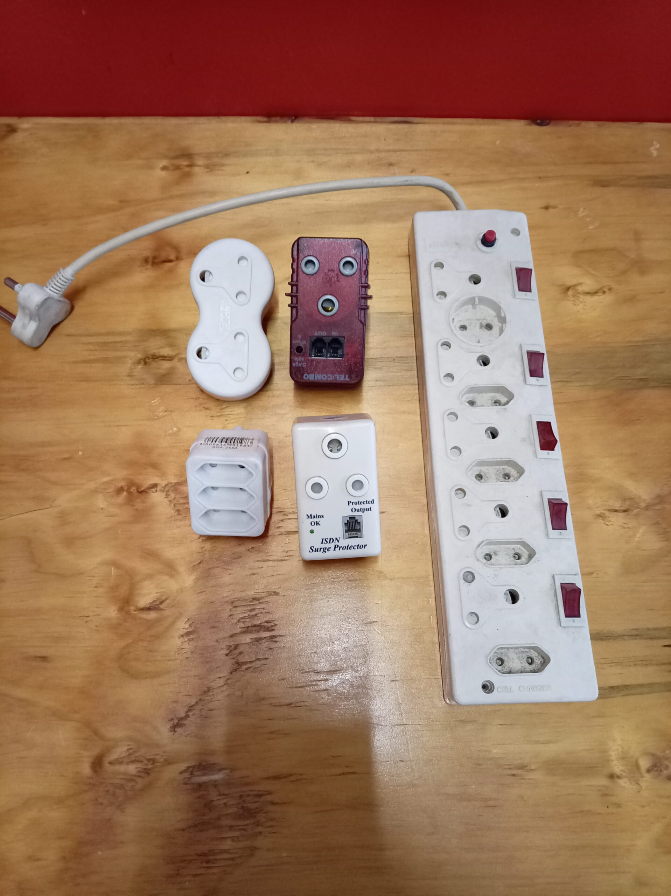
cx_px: 336
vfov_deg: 69.4
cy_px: 448
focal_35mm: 25
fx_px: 647
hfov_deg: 54.8
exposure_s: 1/20
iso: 848
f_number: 1.8
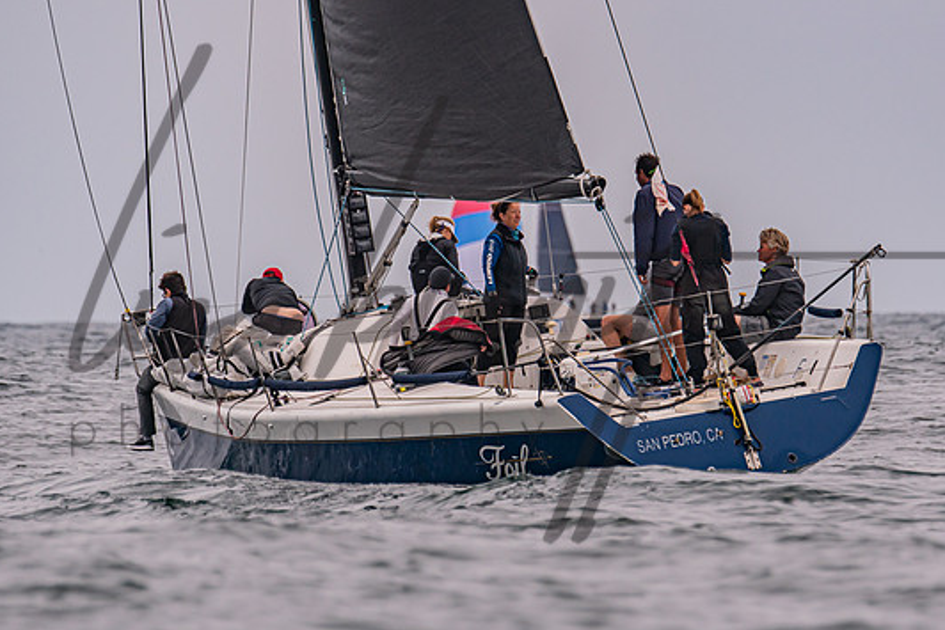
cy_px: 355
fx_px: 17224
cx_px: 526
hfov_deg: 3.1
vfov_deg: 2.1
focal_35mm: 656
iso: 200
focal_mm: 330
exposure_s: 1/2500
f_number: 5.6
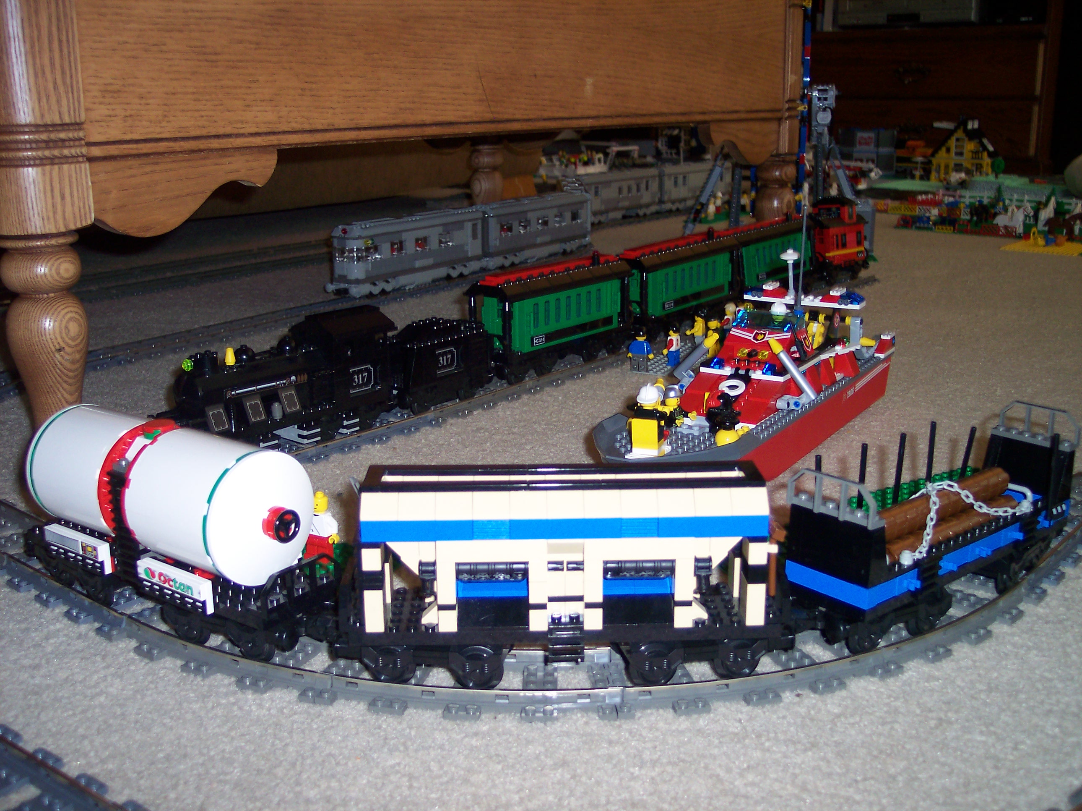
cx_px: 541
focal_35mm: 38
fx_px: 1187
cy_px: 406
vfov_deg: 37.7
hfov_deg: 49.0
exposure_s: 1/30
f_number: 2.8
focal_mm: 8
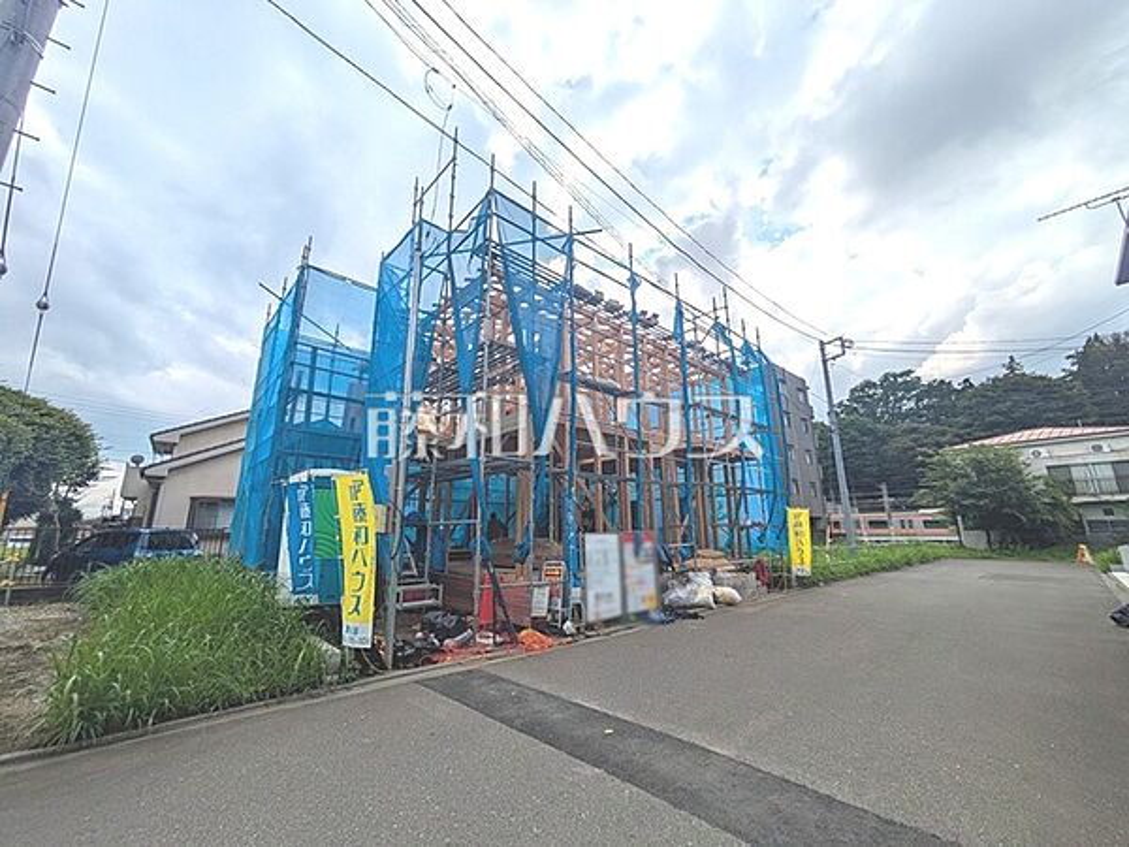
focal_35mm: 14
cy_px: 424
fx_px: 457
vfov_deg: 85.7
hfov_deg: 102.1
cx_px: 564
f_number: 2.2
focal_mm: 1.83
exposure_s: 1/3704
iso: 44
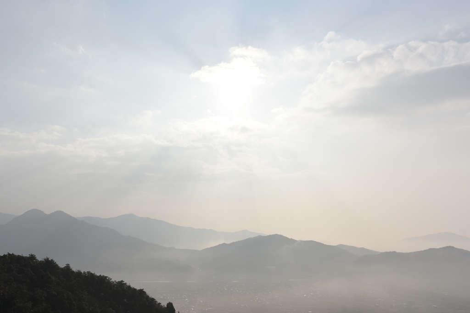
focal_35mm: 20
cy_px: 156
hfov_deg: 84.0
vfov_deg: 61.9
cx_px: 235
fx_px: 261
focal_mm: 20
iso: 200
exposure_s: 1/3200
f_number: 5.6
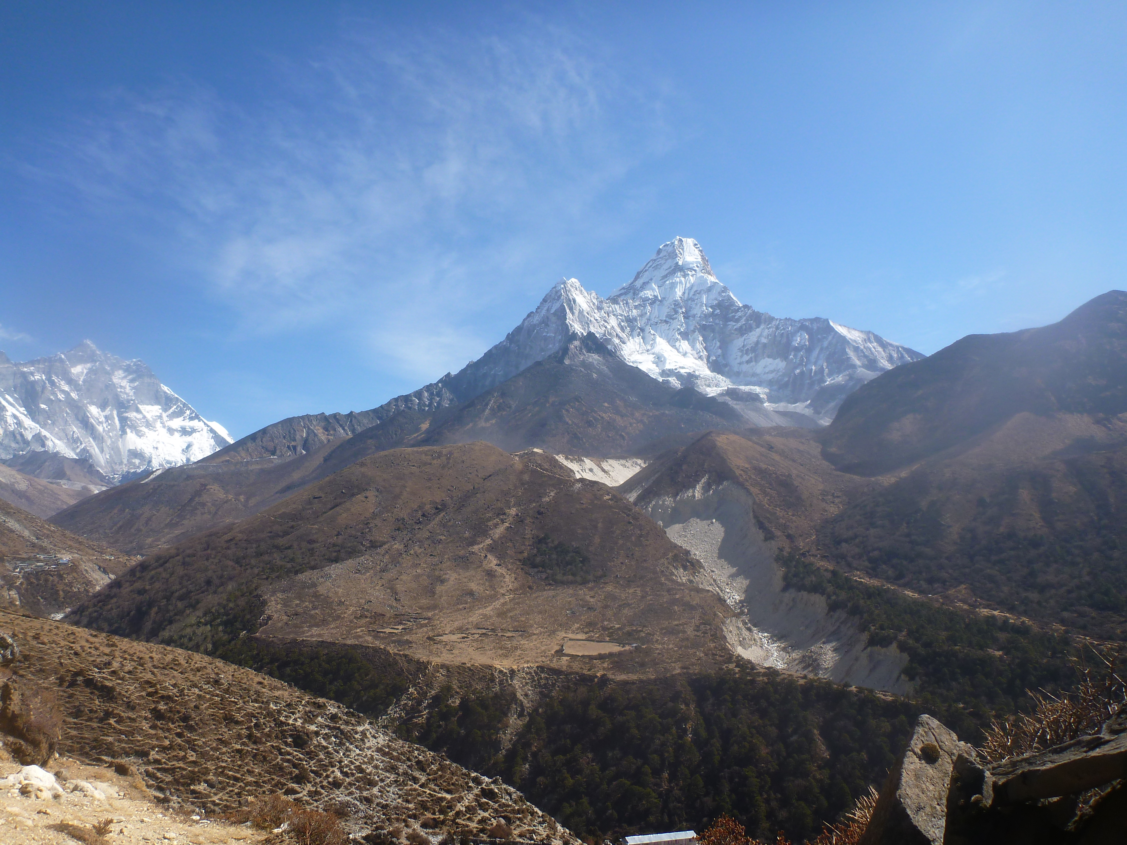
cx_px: 564
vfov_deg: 49.7
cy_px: 422
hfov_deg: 63.4
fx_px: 912
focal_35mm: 28
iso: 100
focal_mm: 4.9
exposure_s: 1/640
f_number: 3.3
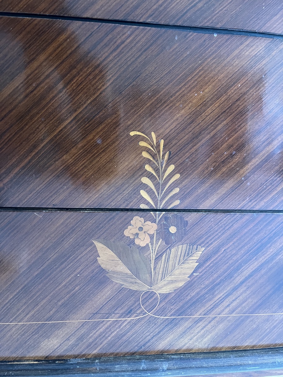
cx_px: 142
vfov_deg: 67.3
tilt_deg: -10.3
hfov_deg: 53.1
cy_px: 188
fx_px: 283
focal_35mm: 26
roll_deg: -2.1
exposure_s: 1/44
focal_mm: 5.1
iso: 500
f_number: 1.6
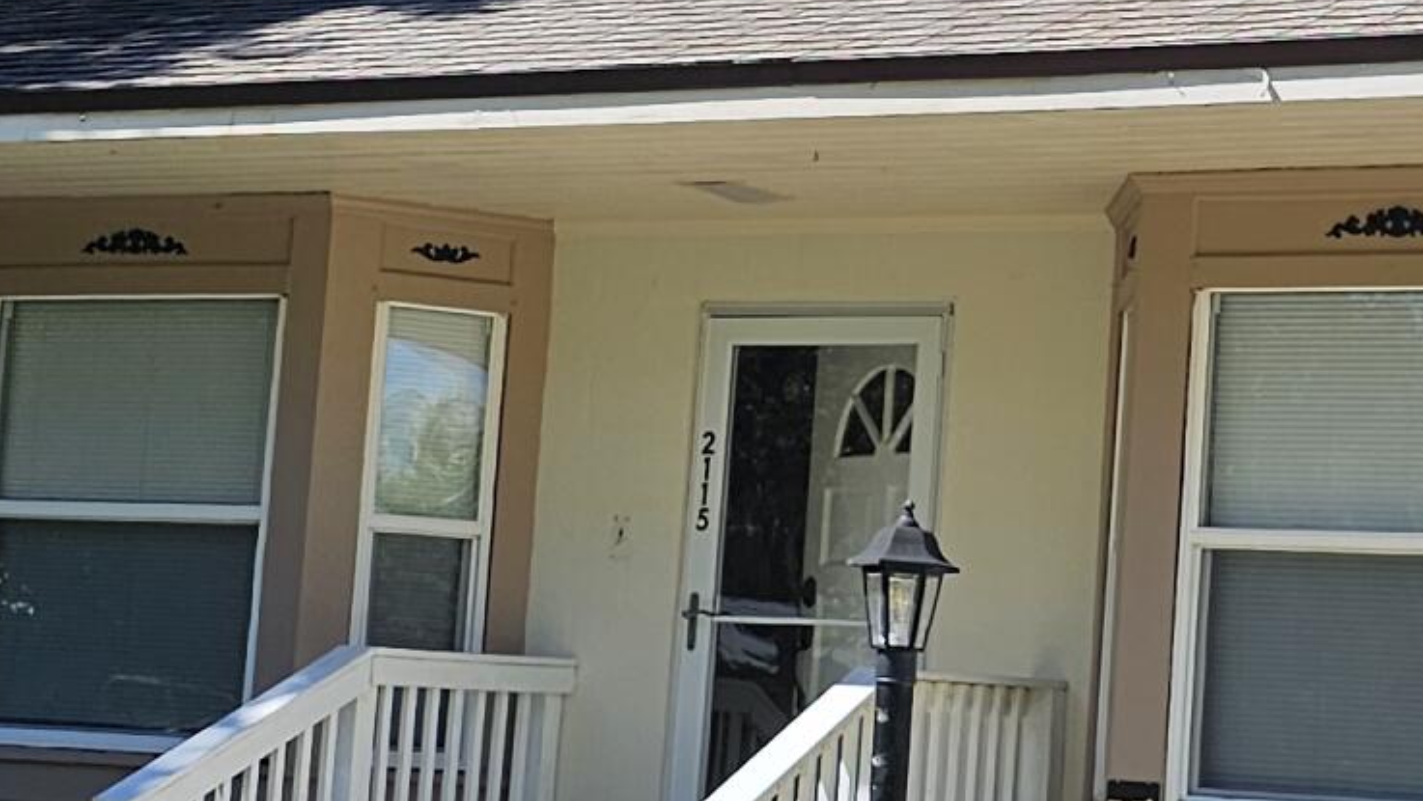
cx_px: 1243
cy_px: 382
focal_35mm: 102
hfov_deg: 20.6
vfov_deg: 11.9
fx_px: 3850
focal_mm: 6.3
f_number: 1.7
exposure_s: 1/1222
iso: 20
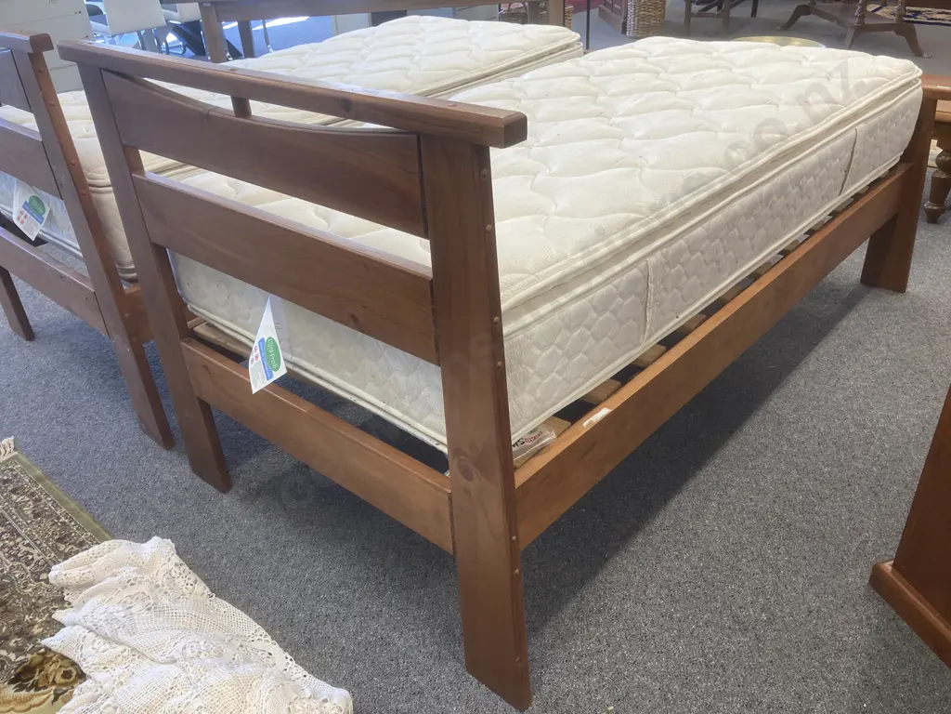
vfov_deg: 49.7
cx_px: 476
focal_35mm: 28
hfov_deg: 63.4
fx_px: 769
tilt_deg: -31.6
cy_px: 357
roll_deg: +1.8
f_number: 1.8
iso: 50
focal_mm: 3.99
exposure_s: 1/50
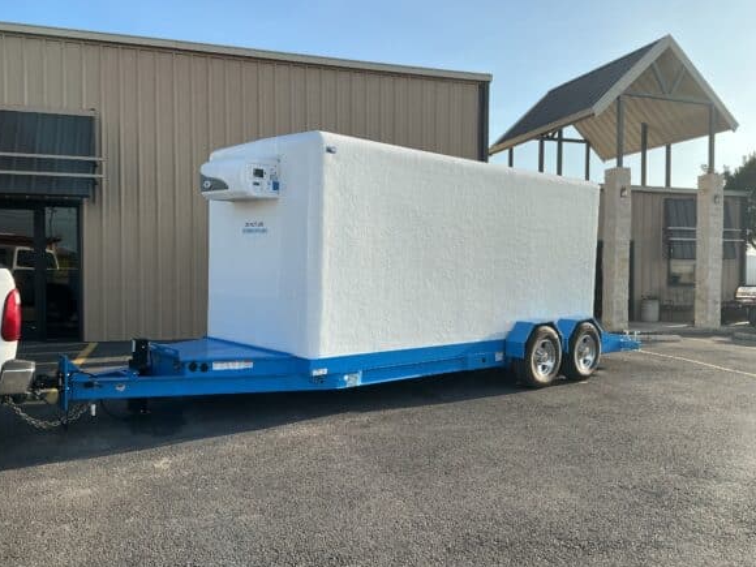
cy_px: 291
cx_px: 375
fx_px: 655
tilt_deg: -0.9
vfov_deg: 46.8
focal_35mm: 30
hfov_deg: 60.0
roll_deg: +0.2
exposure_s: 1/1342
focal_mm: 3
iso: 25
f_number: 1.8
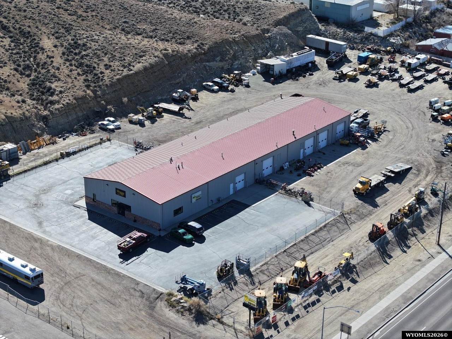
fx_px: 914
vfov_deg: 21.0
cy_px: 170
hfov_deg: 27.8
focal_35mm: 70
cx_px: 226
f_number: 2.8
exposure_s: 1/800
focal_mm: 19.35
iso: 100
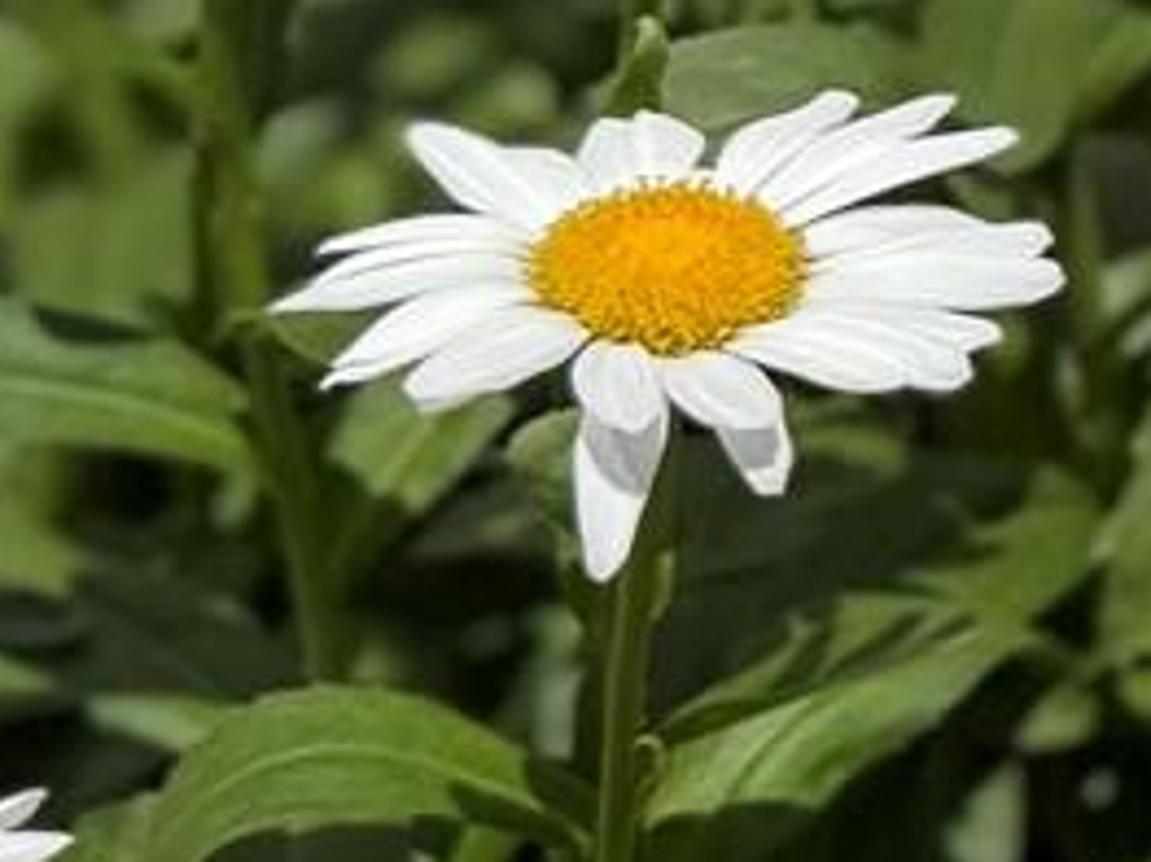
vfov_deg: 7.8
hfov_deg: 9.2
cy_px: -306
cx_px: 2980
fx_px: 6215
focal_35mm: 187
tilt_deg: -22.8
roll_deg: -6.9
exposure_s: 1/8130
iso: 80
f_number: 1.78
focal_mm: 6.76
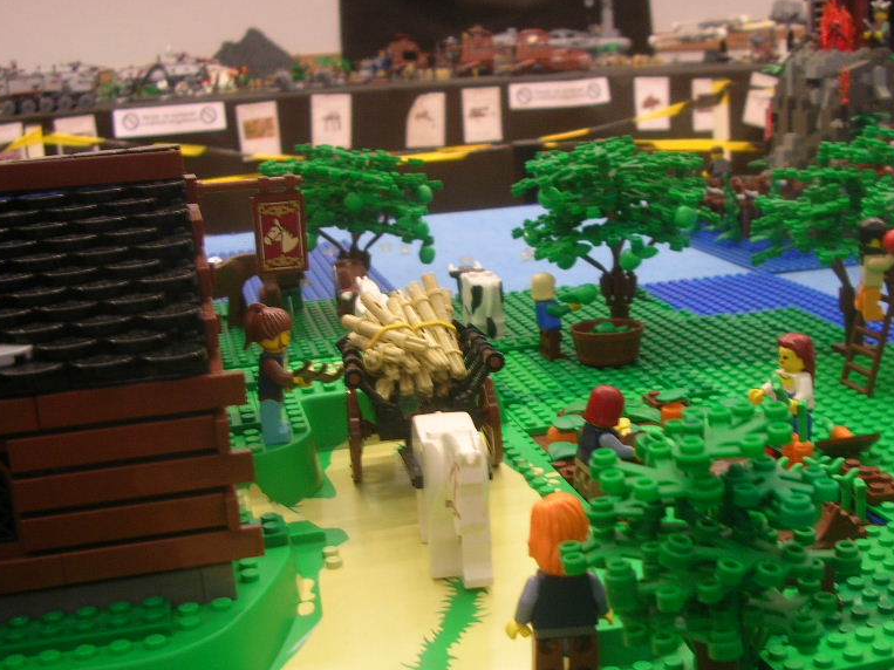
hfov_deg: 40.3
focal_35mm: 47
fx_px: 1214
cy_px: 370
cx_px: 530
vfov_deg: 30.8
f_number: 2.8
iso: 50
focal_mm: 5.8
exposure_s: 1/11
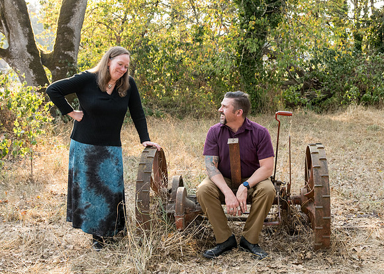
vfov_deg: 26.9
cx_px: 193
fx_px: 574
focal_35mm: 53
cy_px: 127
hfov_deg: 37.0
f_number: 4
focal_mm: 34
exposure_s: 1/400
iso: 640
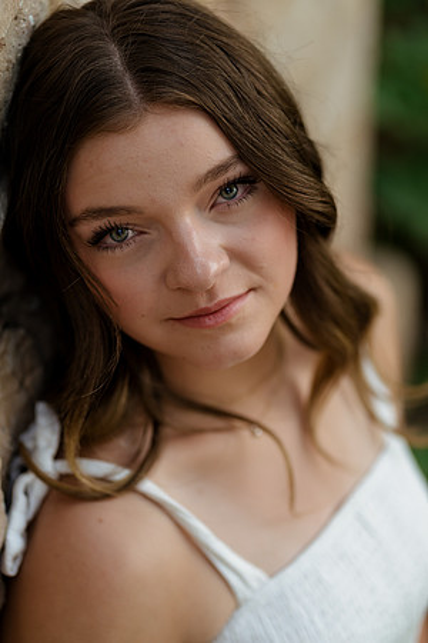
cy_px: 322
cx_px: 214
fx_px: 1516
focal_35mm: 85
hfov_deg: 16.1
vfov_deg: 23.9
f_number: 2.5
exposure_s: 1/320
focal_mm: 85
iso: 400
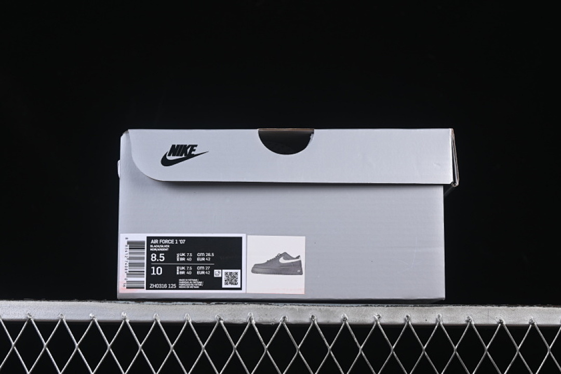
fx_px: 1169
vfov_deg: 18.2
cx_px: 280
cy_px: 187
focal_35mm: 75
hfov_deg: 27.0
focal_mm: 50
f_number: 8
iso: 160
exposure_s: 1/60
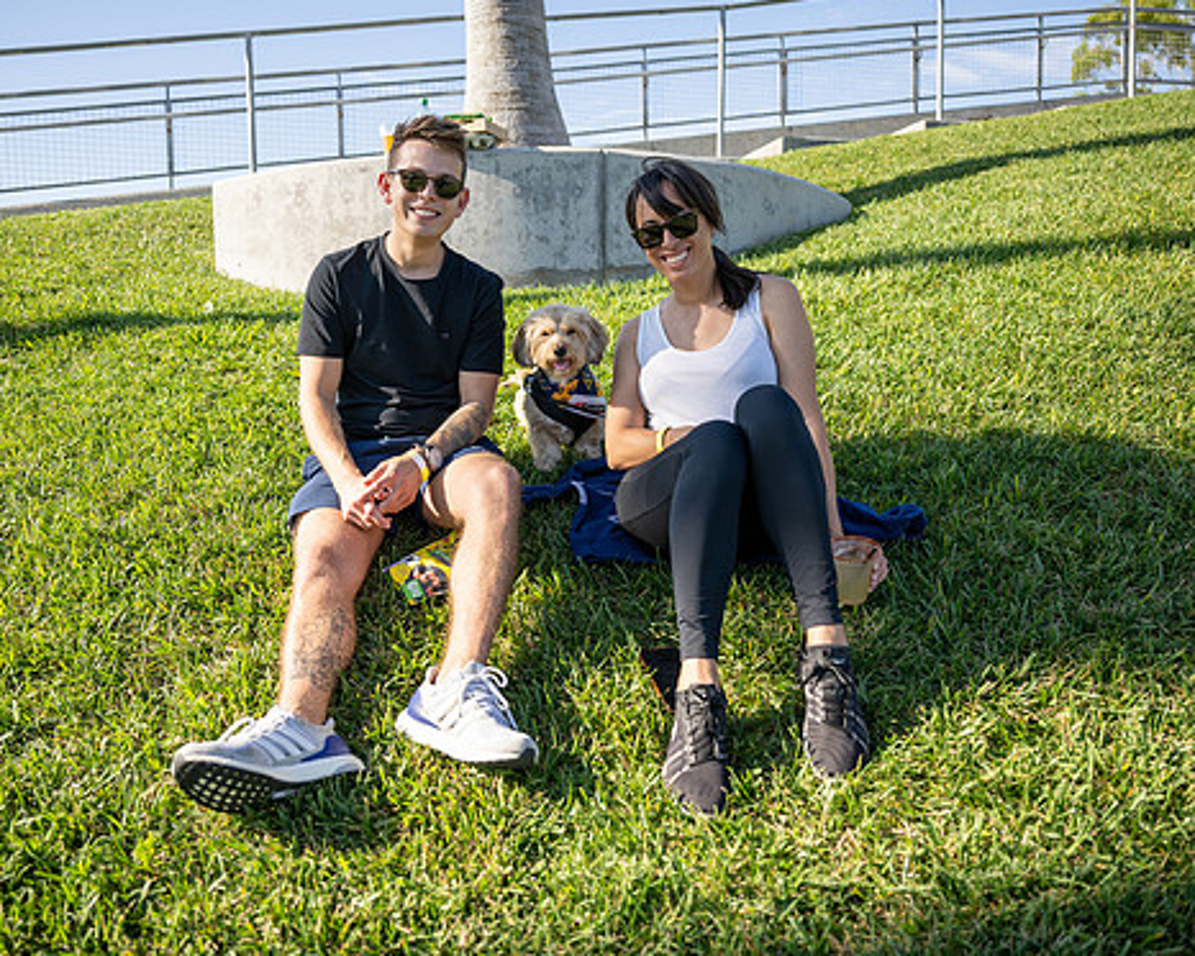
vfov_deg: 50.0
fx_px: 1026
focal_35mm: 29
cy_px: 465
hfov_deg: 60.4
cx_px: 576
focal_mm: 24
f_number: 2.8
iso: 100
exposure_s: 1/1000
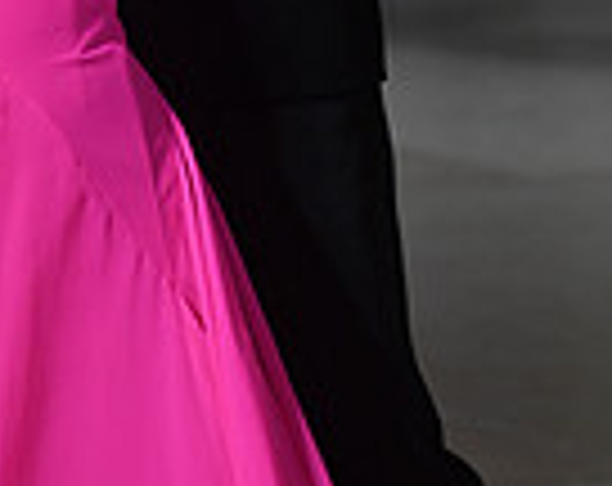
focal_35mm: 542
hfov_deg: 3.6
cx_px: 56
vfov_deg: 2.8
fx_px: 9789
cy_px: -220
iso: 400
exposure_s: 1/400
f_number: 5
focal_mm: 135
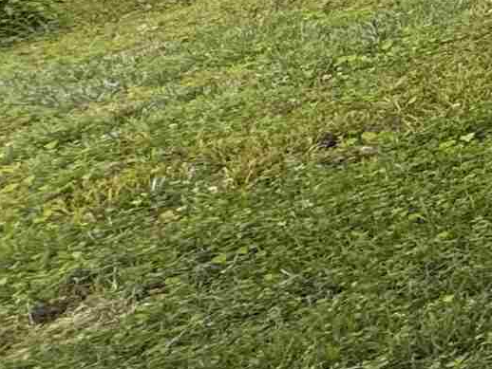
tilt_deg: -3.2
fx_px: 1180
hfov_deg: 12.0
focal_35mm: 83
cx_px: 1427
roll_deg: -2.1
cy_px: -263
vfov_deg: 15.6
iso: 40
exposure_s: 1/359
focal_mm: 2.22
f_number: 2.2
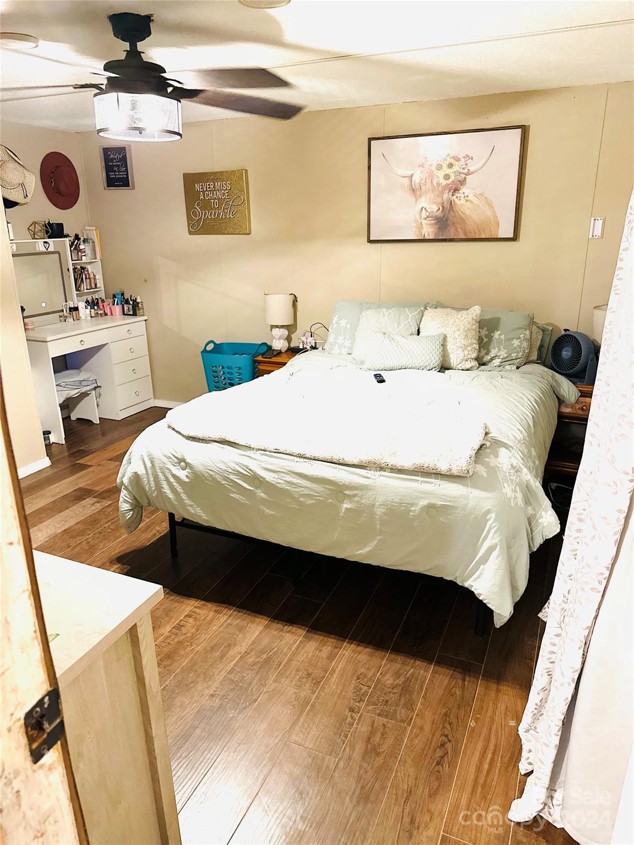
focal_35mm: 24
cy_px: 422
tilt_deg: -18.9
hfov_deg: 56.8
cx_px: 317
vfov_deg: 71.6
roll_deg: -1.0
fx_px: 586
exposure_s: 1/40
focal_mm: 6.86
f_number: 1.78
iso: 800
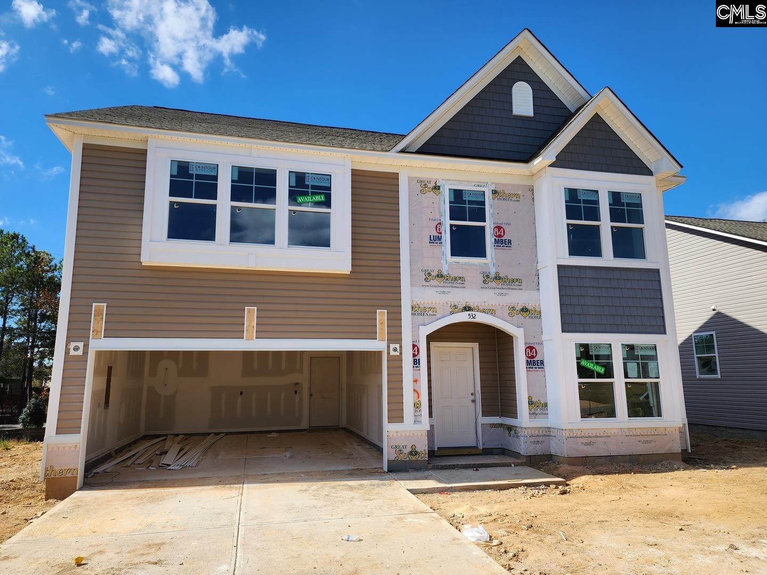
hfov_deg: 73.9
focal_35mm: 23
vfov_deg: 58.9
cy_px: 288
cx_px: 384
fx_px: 510
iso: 12
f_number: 1.8
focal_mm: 6.4
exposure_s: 1/944
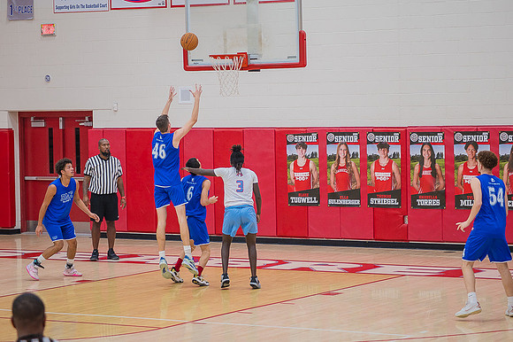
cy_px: 171
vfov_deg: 11.1
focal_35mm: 123
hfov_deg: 16.7
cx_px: 256
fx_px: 1750
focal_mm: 112
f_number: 4.8
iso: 1000
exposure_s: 1/250
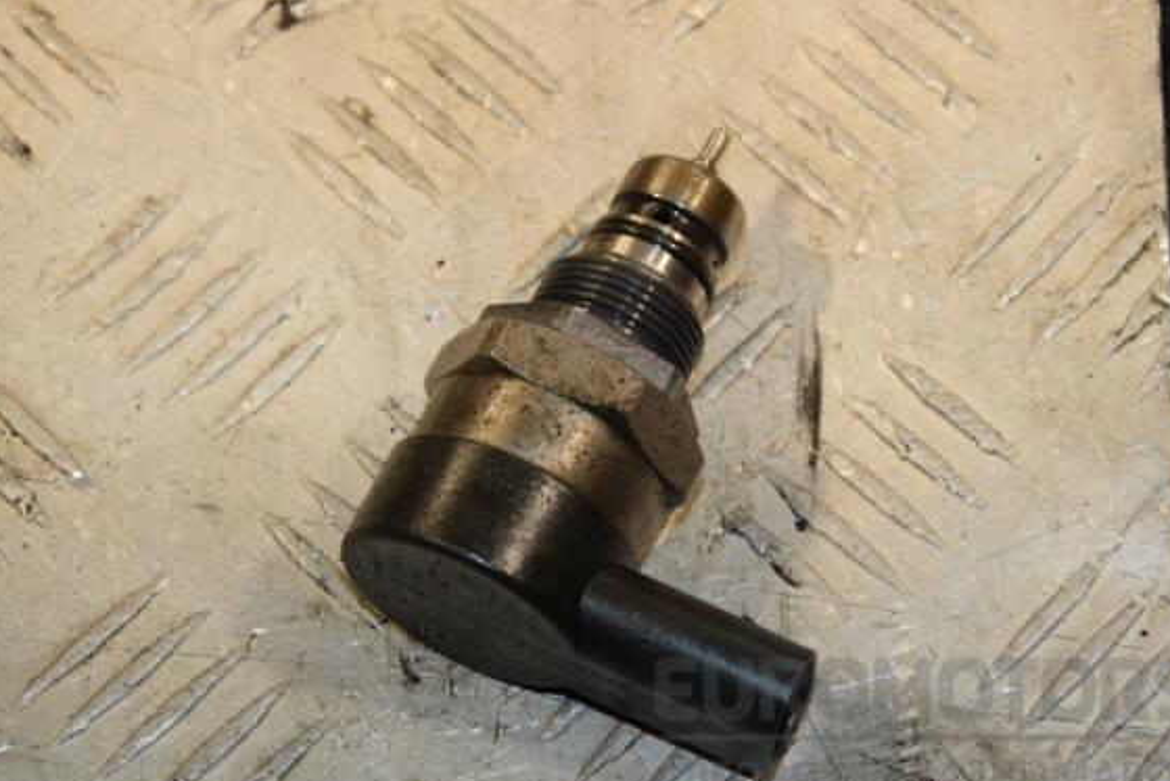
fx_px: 4439
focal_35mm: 137
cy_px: 411
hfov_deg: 15.0
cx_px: 616
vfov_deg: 10.1
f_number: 8
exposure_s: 1/200
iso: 800
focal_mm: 85
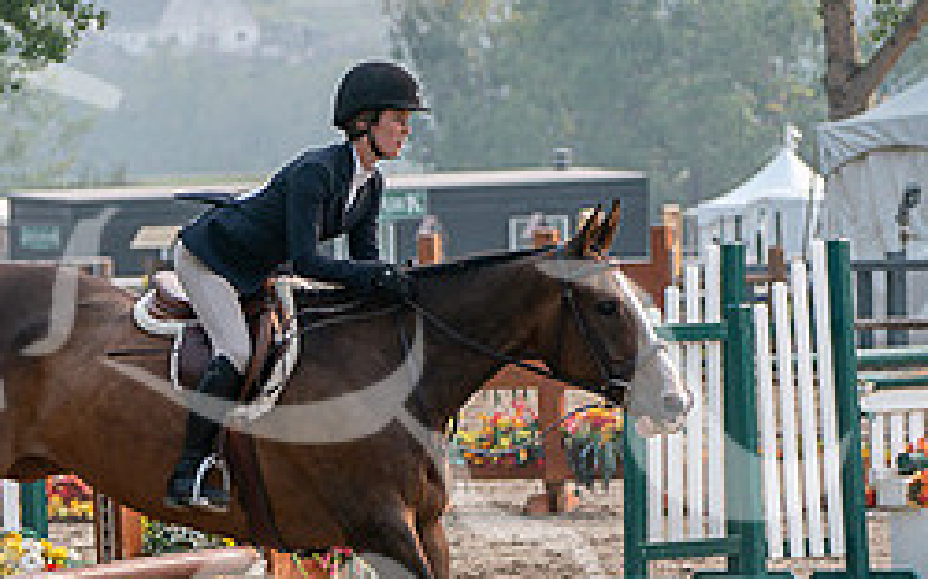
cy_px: 559
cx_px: 52
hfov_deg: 5.8
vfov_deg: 3.6
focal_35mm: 364
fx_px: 9202
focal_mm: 154
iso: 500
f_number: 5.6
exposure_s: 1/1000
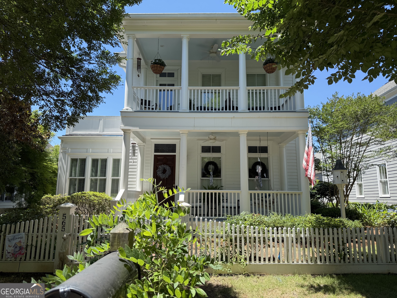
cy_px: 149
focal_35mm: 24
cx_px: 198
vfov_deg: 56.8
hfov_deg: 71.6
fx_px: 275
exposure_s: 1/1618
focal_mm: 6.76
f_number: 1.78
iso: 80
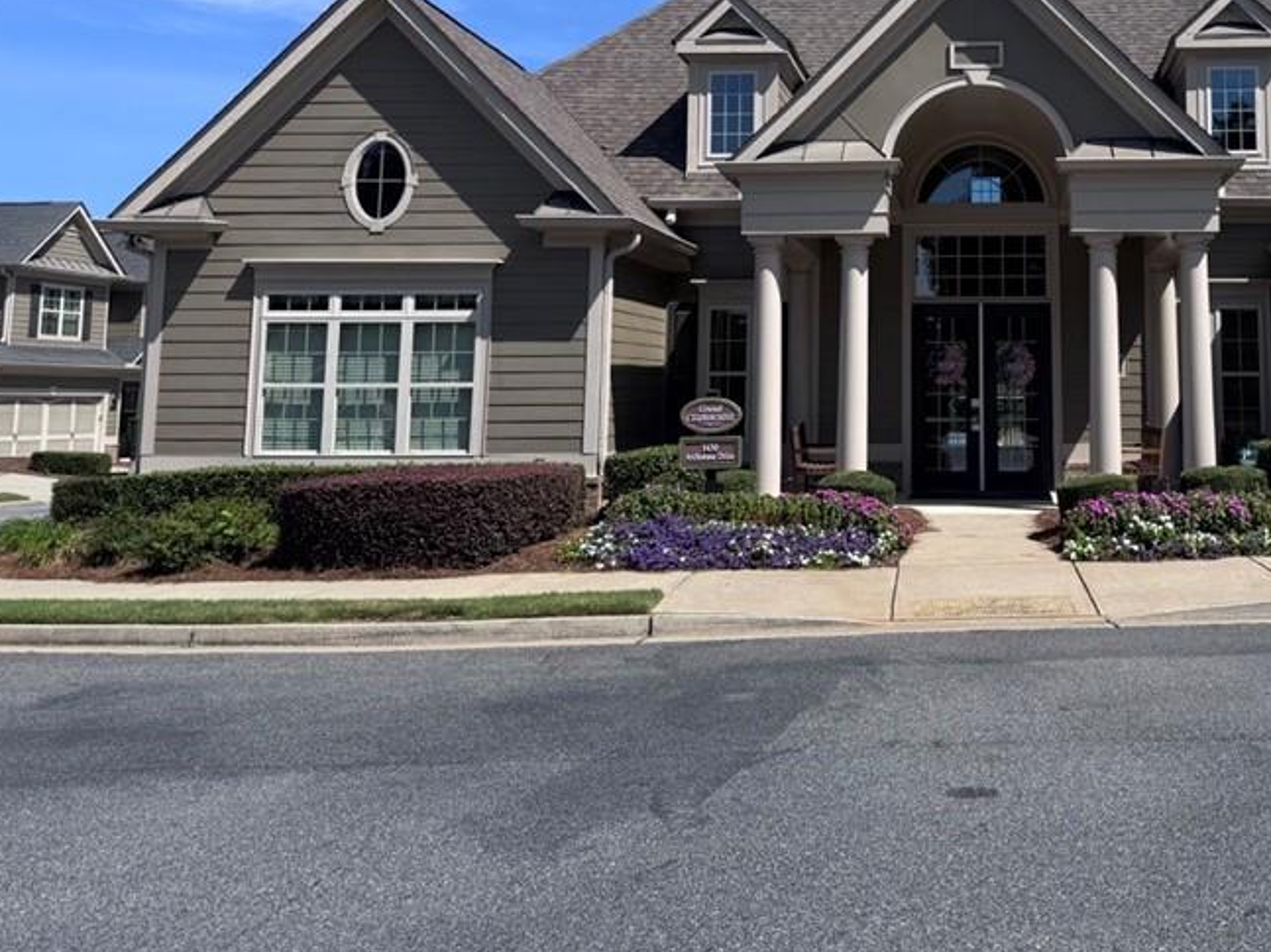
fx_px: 1395
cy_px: 208
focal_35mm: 38
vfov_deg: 36.6
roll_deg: -0.7
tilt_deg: +7.8
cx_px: 961
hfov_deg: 47.1
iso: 80
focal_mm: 6.76
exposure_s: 1/4608
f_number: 1.78
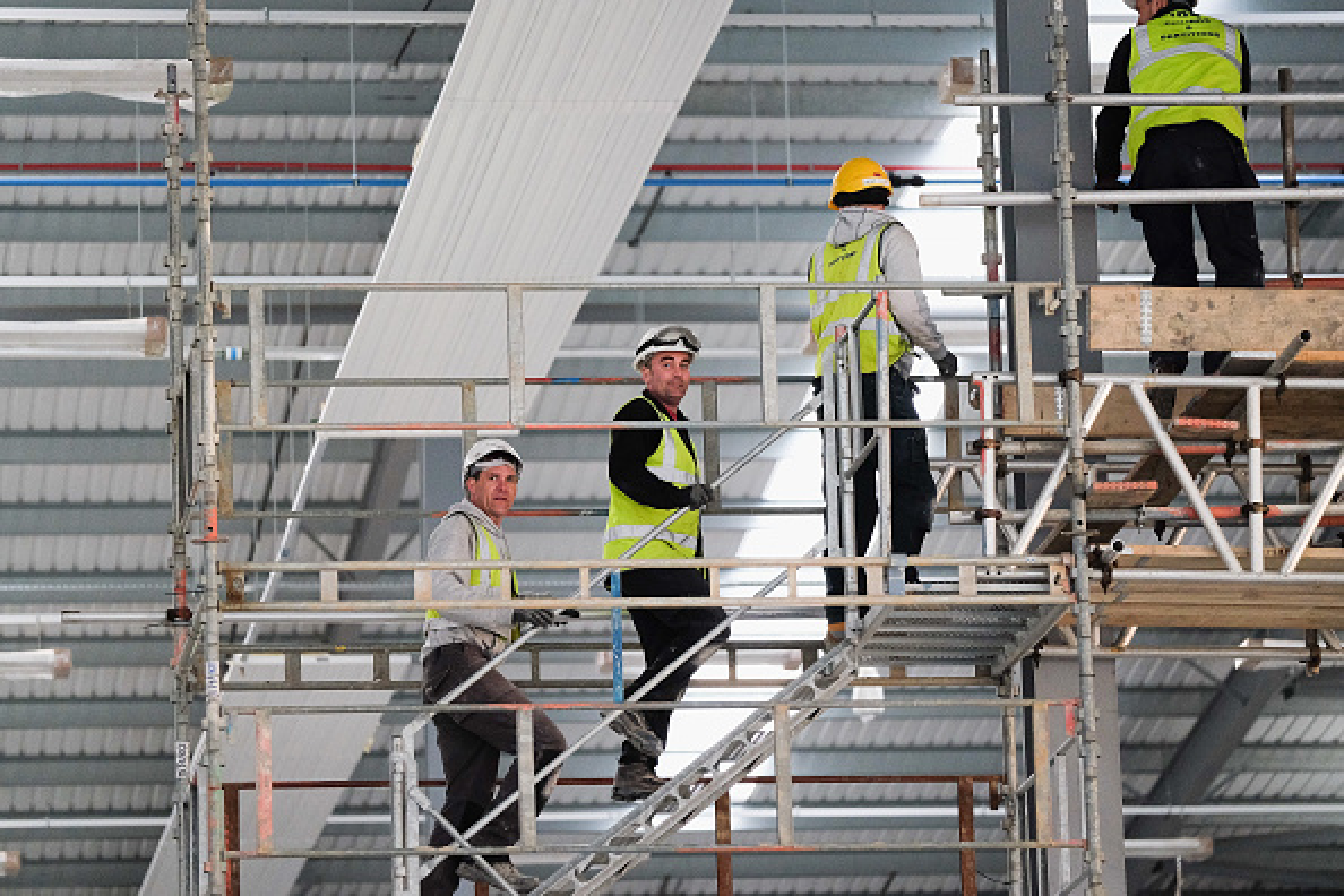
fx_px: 7839
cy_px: 448
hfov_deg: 9.8
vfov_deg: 6.5
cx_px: 672
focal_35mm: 210
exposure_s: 1/1600
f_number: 2.8
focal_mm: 140
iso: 1600
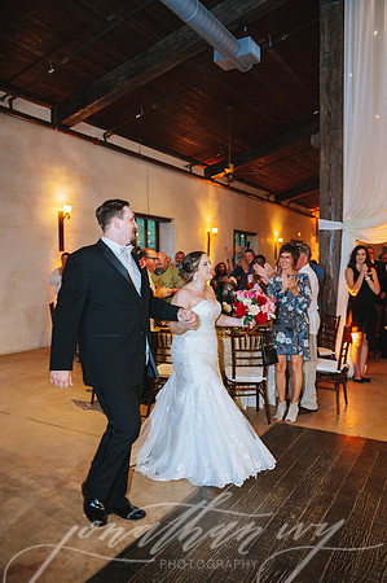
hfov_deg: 44.9
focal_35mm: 29
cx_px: 194
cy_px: 292
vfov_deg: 63.7
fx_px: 469
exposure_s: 1/160
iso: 2500
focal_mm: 29
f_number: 2.8
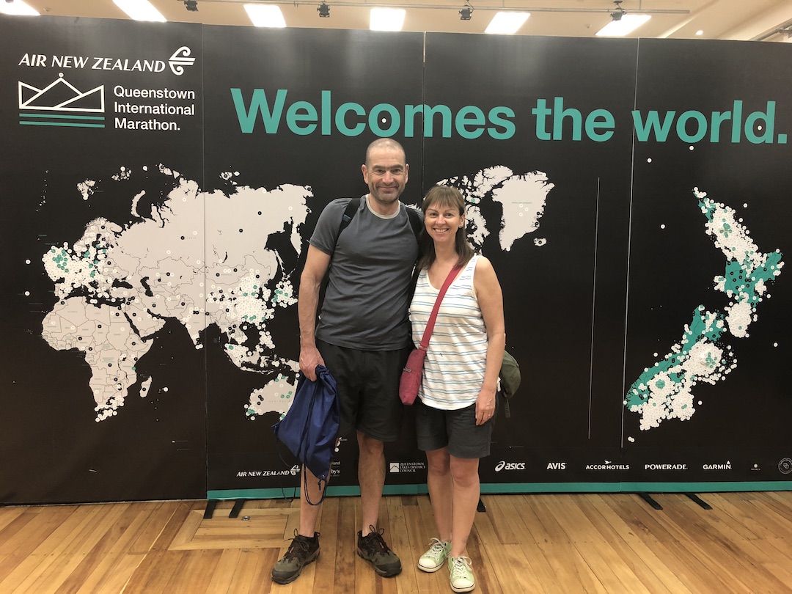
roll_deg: -0.2
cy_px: 297
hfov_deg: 61.7
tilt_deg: -5.1
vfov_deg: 48.2
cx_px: 396
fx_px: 664
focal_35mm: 29
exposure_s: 1/17
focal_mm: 3.99
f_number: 1.8
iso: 64
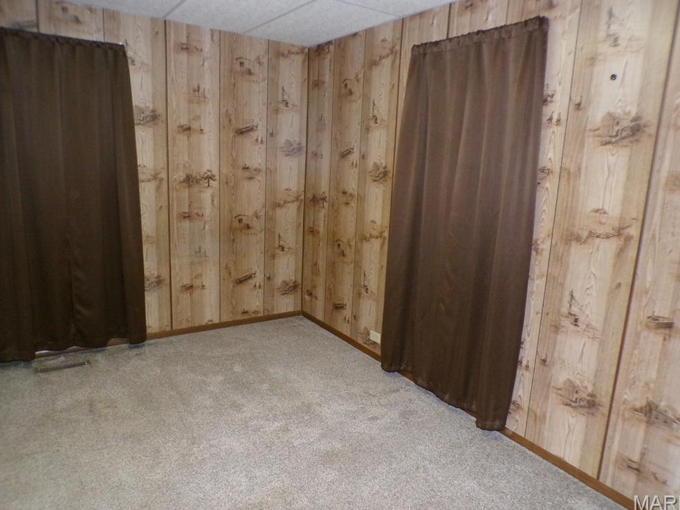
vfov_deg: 54.9
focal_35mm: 25
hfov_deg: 69.4
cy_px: 252
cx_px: 349
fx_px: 491
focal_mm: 4.3
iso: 800
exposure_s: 1/60
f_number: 3
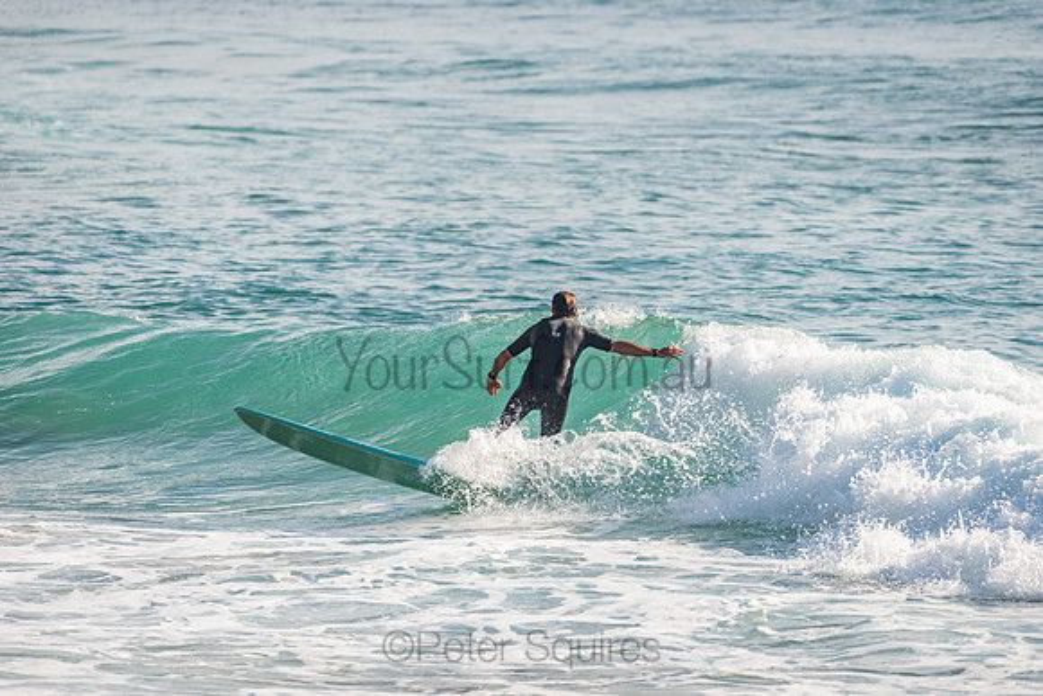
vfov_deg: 2.8
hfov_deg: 4.1
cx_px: 522
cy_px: 348
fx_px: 14489
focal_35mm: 500
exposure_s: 1/800
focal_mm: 500
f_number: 5.6
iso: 320
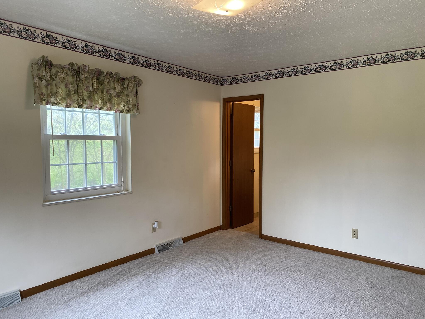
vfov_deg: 53.1
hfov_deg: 67.3
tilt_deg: -3.2
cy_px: 160
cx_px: 212
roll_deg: -0.4
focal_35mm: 26
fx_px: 319
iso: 125
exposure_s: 1/120
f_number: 1.8
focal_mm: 4.25
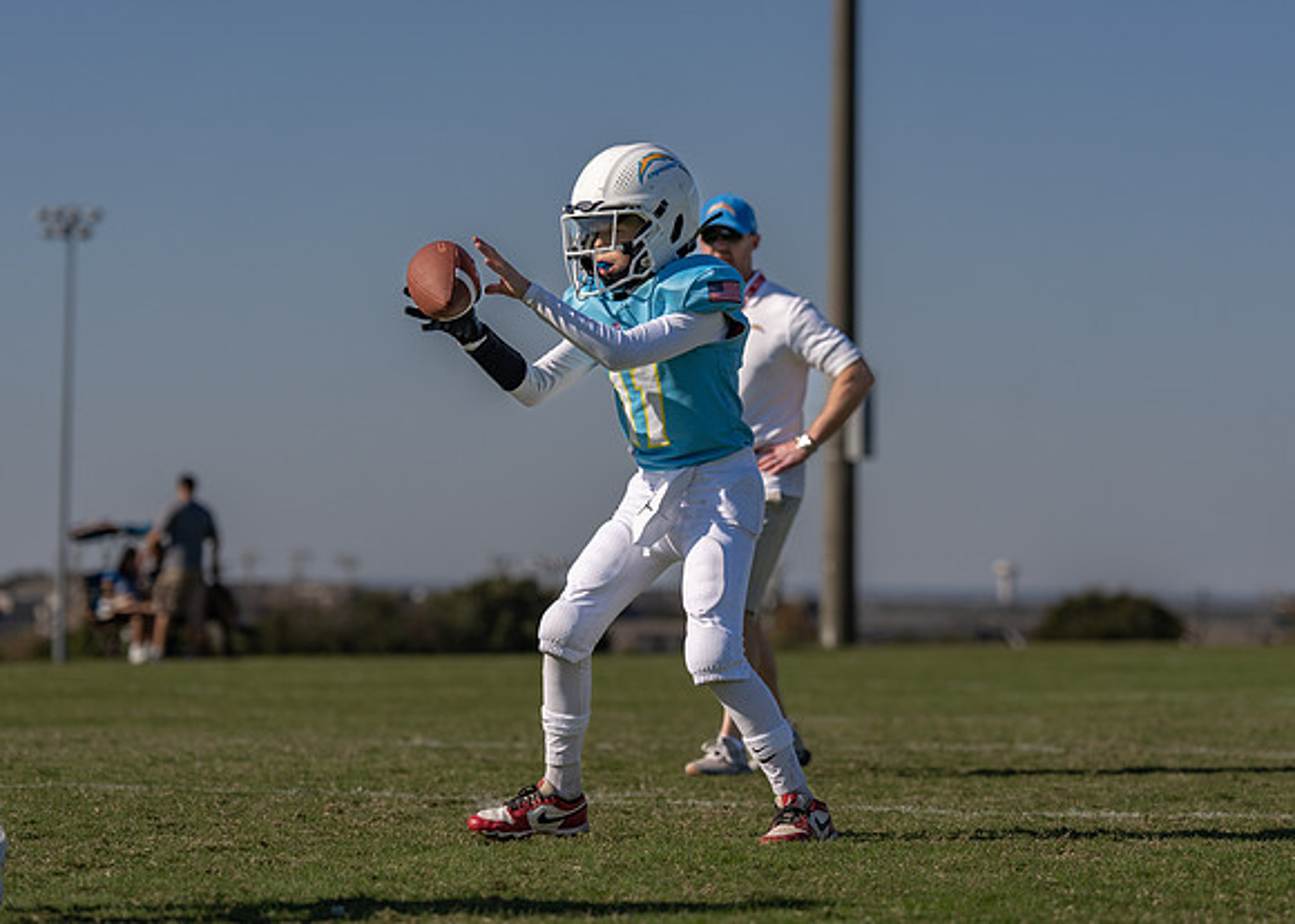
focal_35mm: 129
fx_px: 4740
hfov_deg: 15.6
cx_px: 640
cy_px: 426
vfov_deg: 11.1
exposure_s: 1/4000
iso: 100
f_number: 3.2
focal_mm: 113
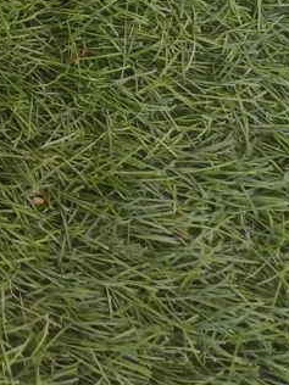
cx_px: -311
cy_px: -411
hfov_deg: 12.0
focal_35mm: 108
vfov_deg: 14.6
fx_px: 1202
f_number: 1.8
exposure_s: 1/100
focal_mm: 4.65
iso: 50
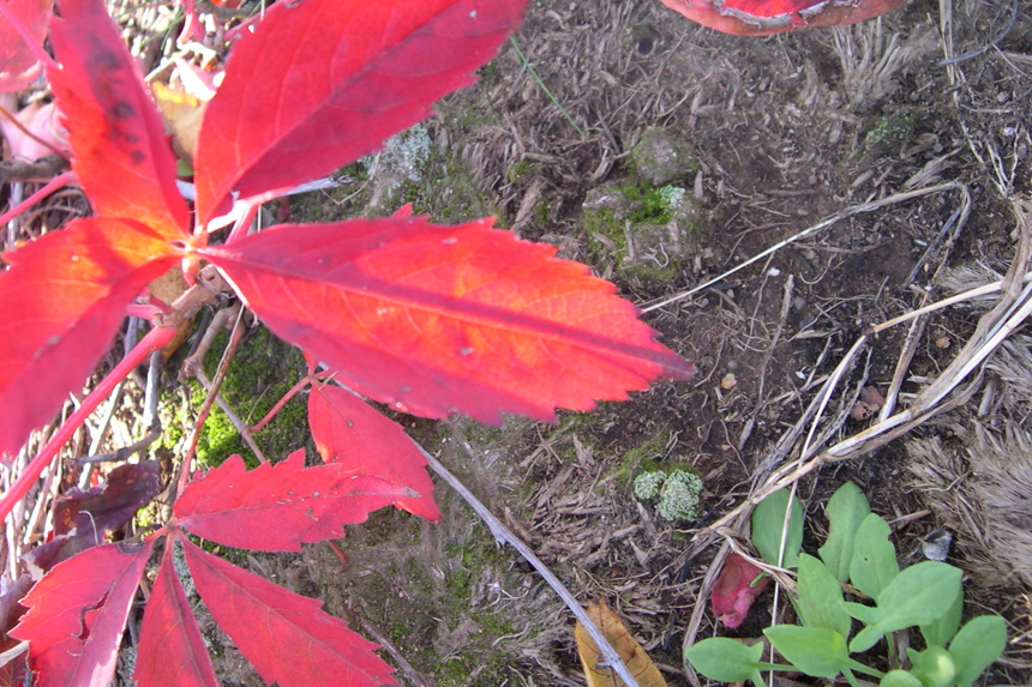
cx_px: 398
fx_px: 1404
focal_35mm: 49
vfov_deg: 27.3
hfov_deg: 40.1
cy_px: 225
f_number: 2.8
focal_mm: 8
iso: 100
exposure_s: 1/49.5
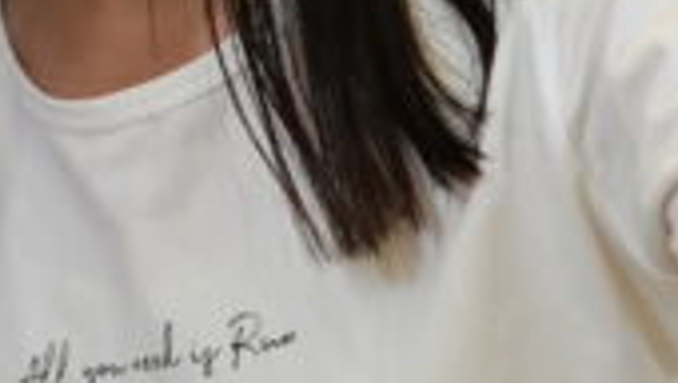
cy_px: 12
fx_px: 4121
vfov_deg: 5.3
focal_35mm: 229
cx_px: -491
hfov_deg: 9.0
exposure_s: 1/100
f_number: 6.3
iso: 1250
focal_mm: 31
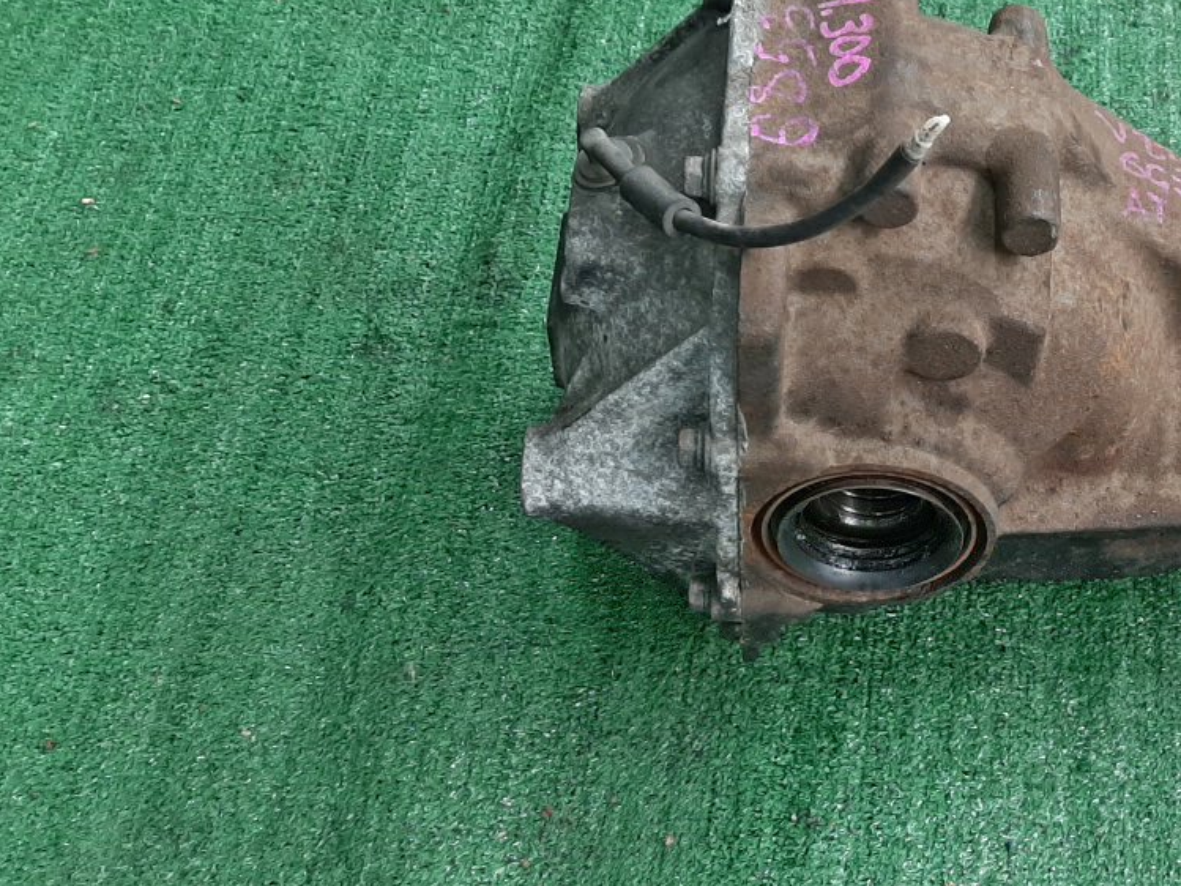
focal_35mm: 50
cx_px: 1056
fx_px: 1706
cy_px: 482
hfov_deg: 35.9
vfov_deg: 29.1
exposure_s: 1/50
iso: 85
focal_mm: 3.93
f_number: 1.7
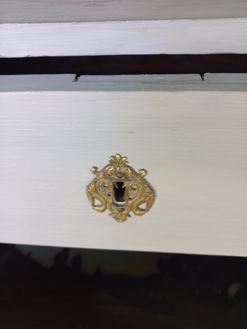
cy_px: 164
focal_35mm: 25
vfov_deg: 69.4
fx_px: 238
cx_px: 124
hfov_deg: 54.9
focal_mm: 4.6
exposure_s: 1/50
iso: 200
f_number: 1.8
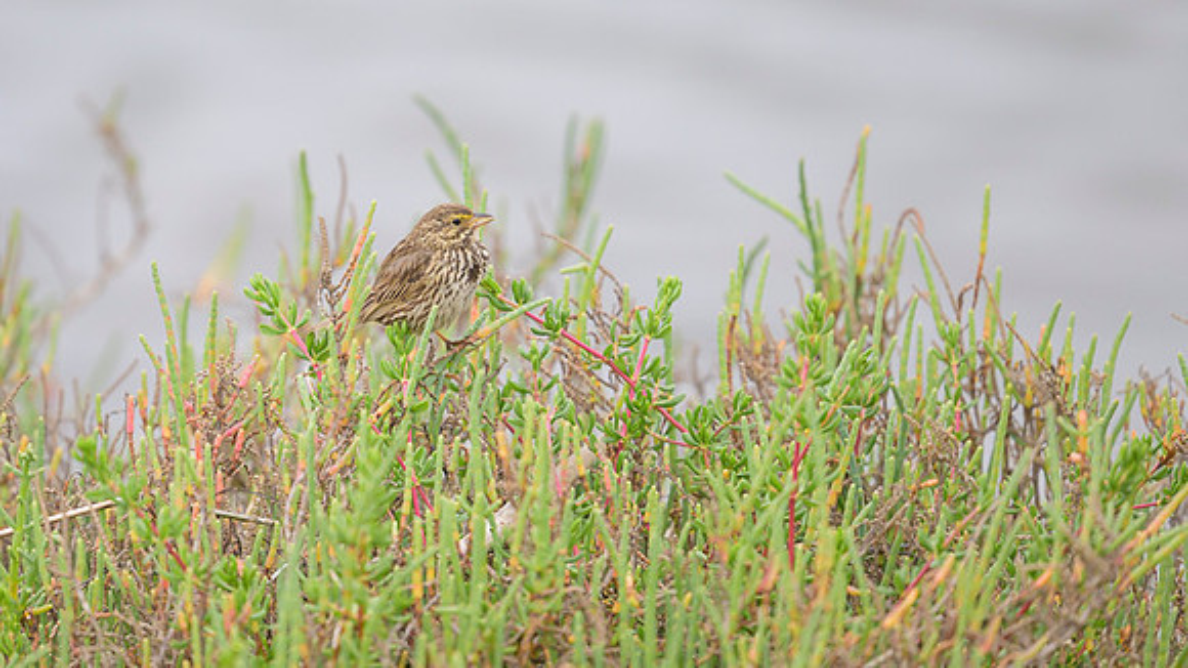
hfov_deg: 2.9
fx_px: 23771
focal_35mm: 755
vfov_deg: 1.6
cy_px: 199
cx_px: 454
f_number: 4.5
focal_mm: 560
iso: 800
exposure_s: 1/2000
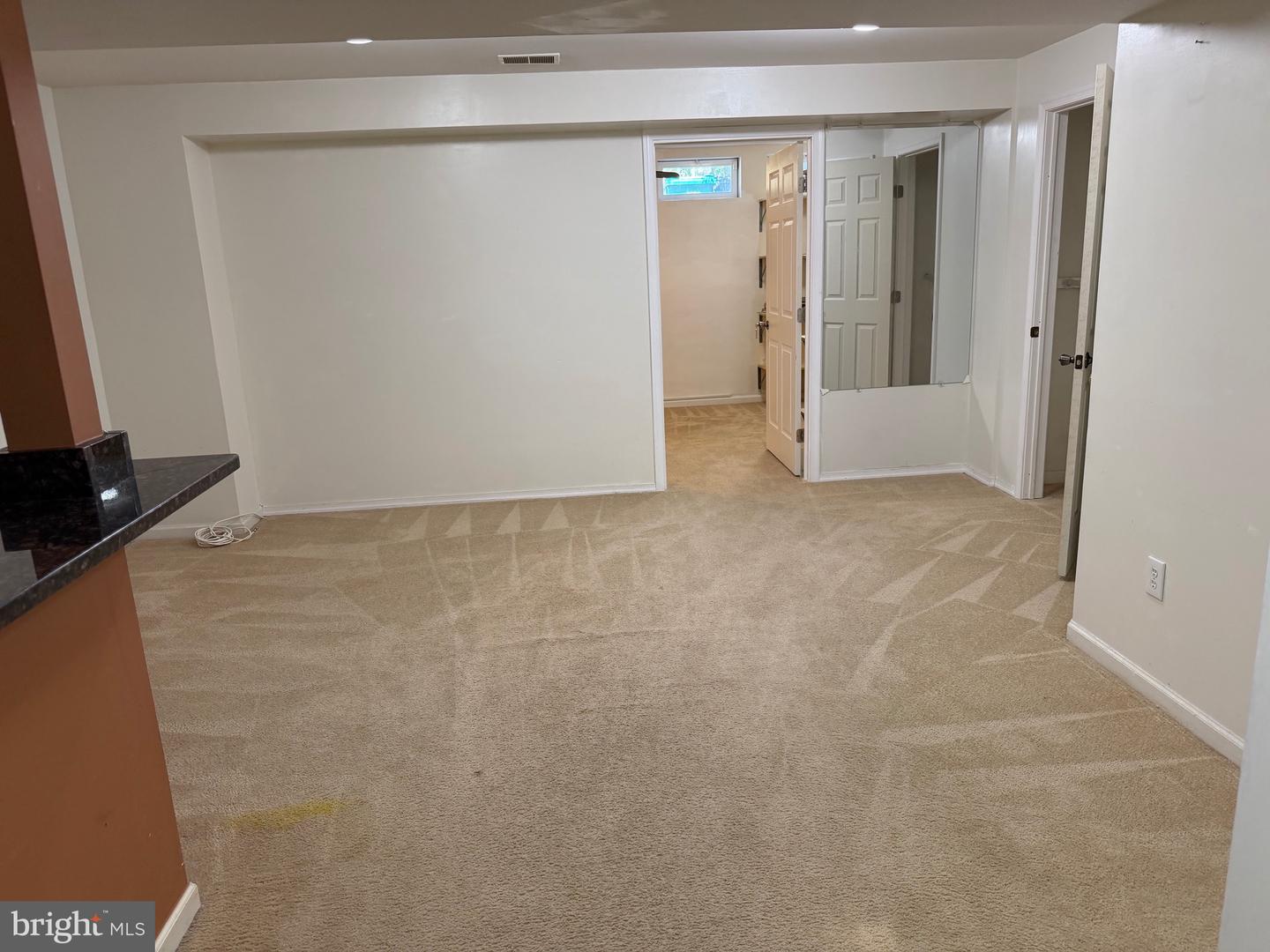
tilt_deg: -14.3
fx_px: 881
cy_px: 476
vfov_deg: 56.8
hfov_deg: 71.6
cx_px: 635
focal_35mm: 24
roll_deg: +2.7
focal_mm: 6.76
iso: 200
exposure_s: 1/60
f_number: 1.78
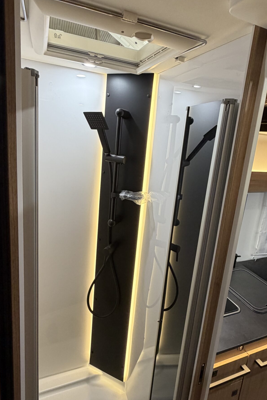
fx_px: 234
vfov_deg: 81.1
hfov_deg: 59.5
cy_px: 186
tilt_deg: -12.2
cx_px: 133
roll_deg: -4.1
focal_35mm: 21
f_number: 2.2
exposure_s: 1/50
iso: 250
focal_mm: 2.22
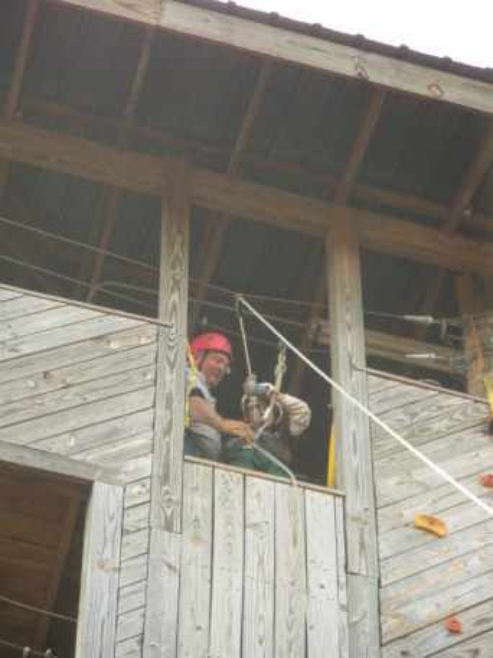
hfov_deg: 8.2
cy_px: 329
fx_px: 3418
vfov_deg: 11.0
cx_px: 246
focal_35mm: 180
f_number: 5.6
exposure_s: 1/112
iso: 182
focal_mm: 31.5
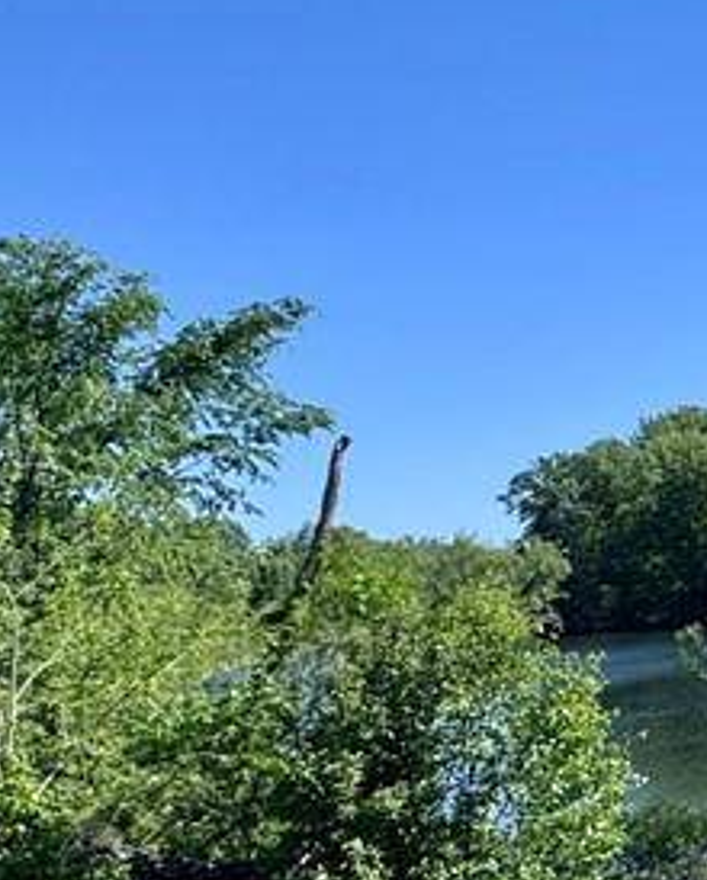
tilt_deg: +7.0
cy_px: 373
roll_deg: +5.4
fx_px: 1331
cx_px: 1330
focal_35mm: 51
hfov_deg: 19.9
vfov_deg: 36.5
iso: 40
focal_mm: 2.22
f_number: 2.2
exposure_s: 1/2028
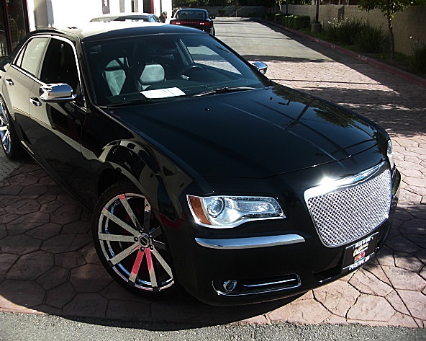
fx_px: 479
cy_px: 170
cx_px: 201
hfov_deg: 47.9
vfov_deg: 39.1
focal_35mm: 38
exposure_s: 1/400
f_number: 2.8
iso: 50
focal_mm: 6.3
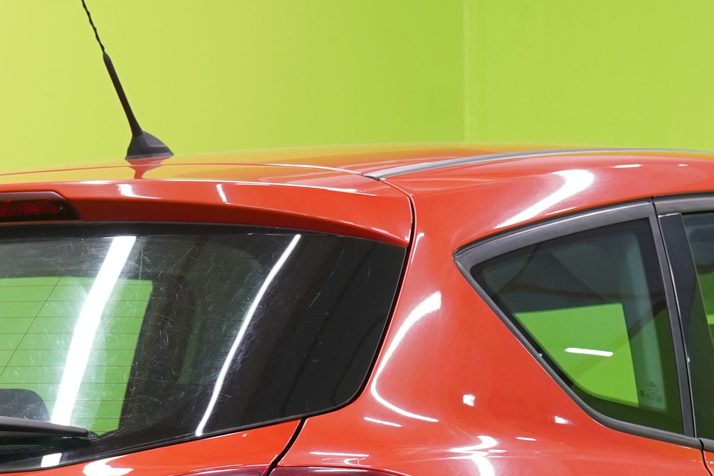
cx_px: 440
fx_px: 4344
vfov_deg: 6.2
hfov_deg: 9.4
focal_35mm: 219
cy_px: 627
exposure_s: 1/25
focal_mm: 59
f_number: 5.6
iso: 400
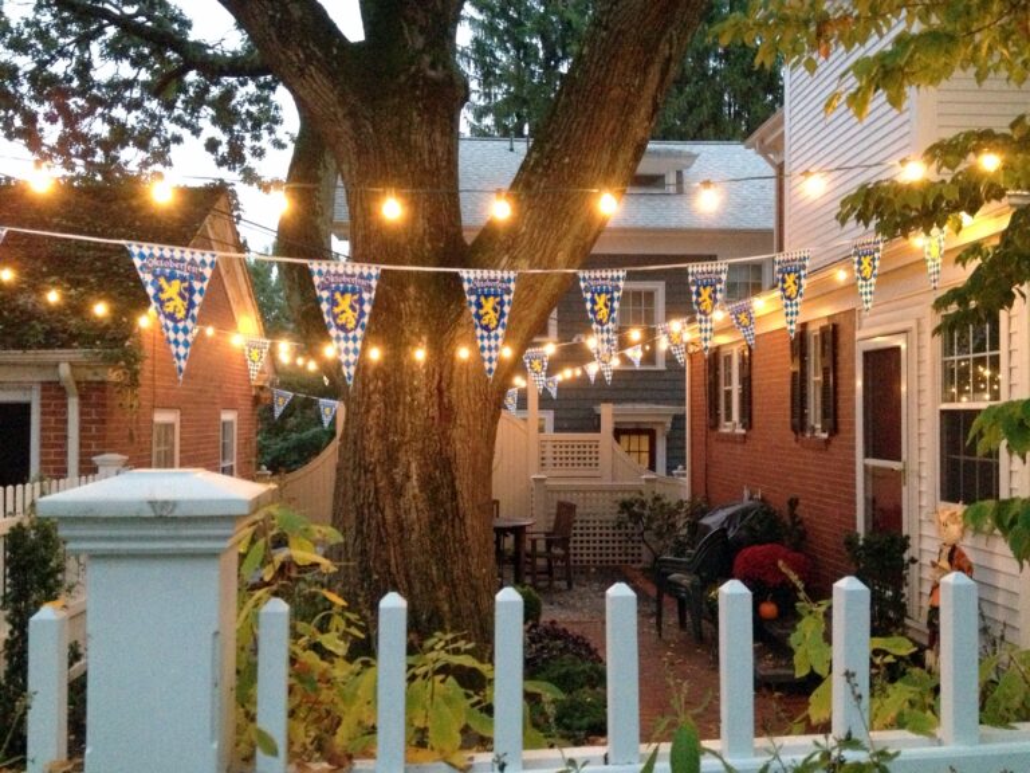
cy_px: 386
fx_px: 1041
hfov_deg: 52.6
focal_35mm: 35
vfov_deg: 40.7
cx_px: 515
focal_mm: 4.28
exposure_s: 1/15
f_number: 2.4
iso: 800
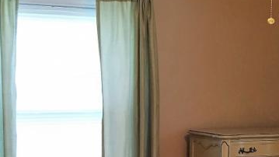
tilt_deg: -5.5
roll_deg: -0.6
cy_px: 152
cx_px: 179
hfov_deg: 23.6
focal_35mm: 90
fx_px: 666
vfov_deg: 13.3
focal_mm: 4.15
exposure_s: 1/15
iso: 25
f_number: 2.2
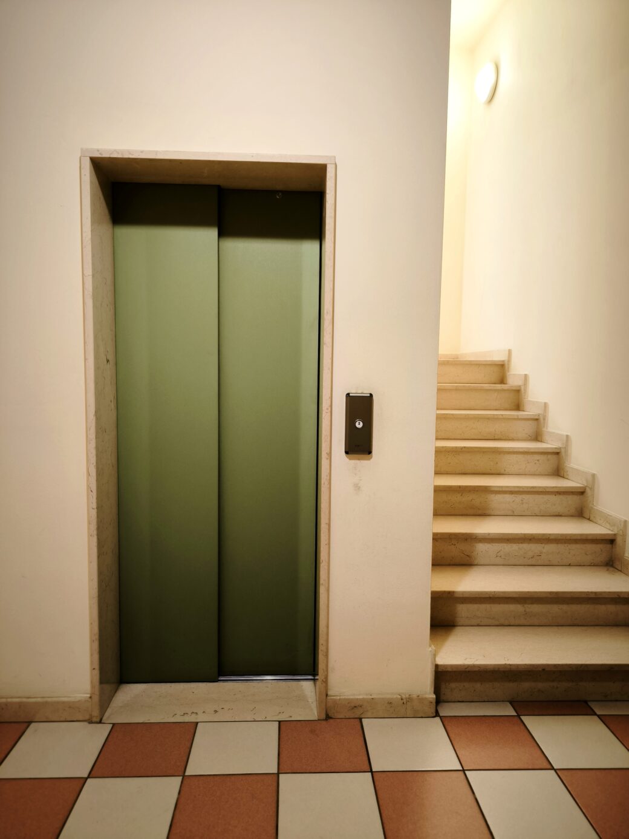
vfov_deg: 71.6
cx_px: 314
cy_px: 420
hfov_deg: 56.8
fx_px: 582
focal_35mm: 24
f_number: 1.9
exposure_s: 1/50
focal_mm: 6.92
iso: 439
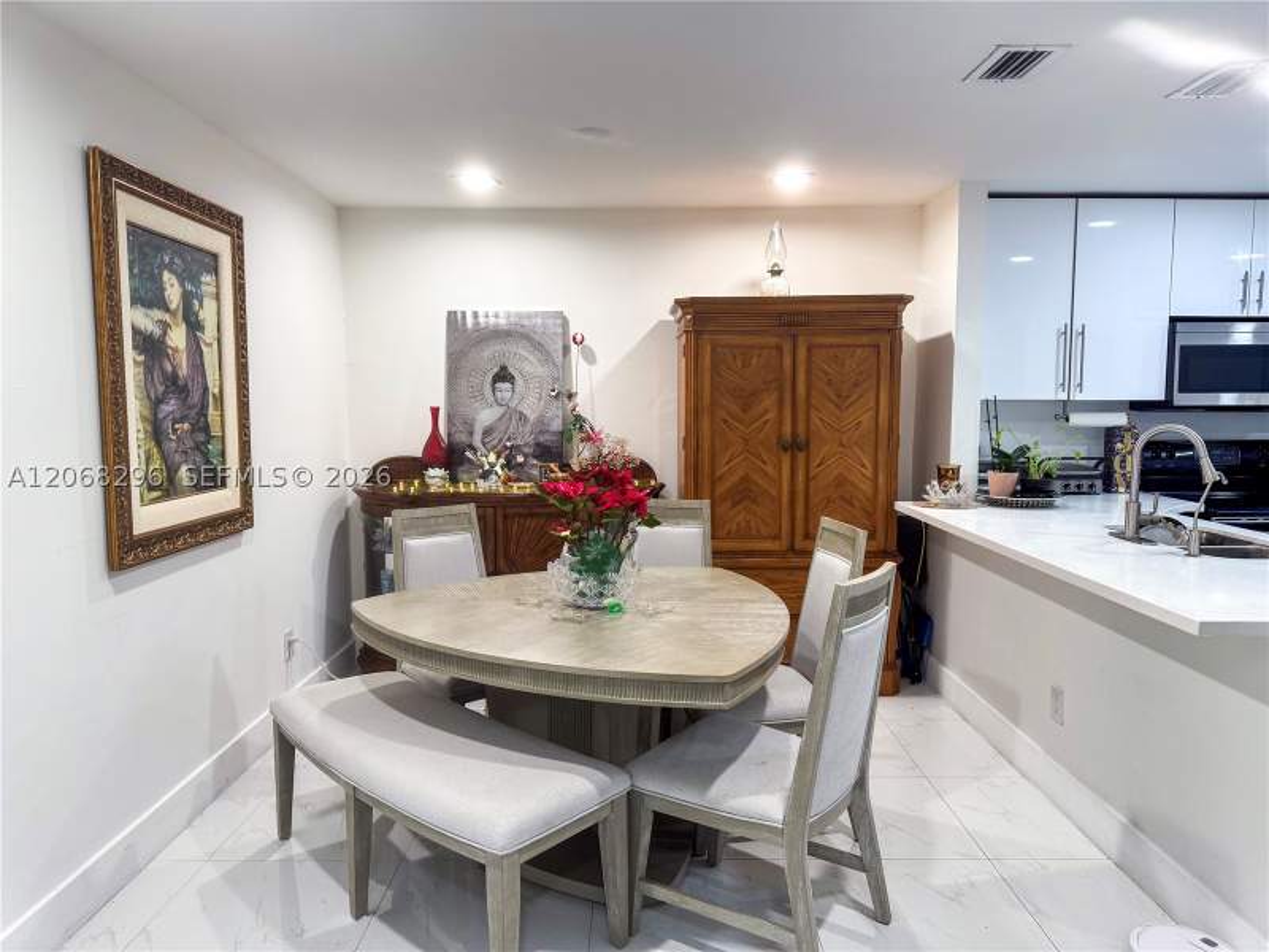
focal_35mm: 24
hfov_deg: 71.6
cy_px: 476
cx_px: 634
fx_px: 880
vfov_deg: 56.8
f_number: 1.8
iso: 160
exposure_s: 1/120
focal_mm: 6.76
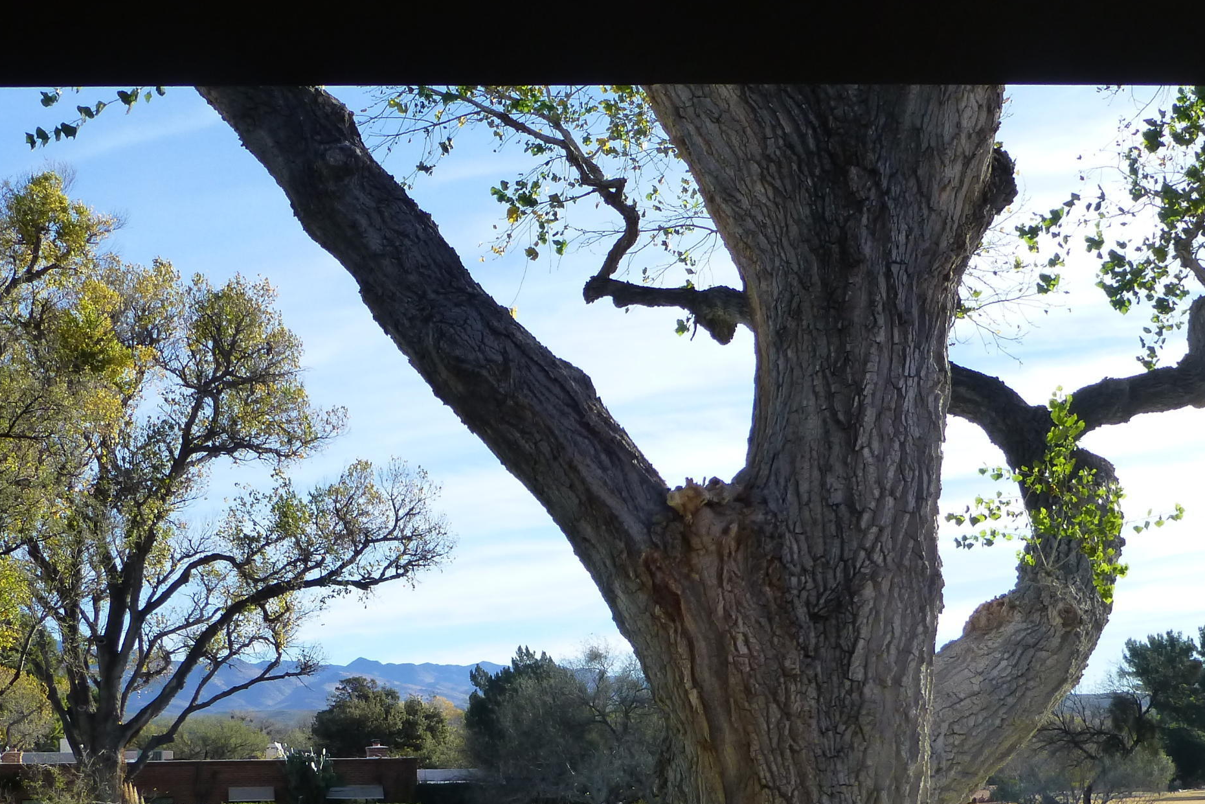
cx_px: 497
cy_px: 727
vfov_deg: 23.2
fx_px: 1908
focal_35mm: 57
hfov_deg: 35.0
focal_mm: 6.1
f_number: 3.7
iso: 160
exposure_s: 1/800
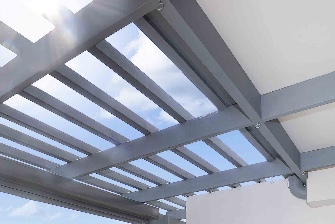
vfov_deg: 30.2
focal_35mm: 34
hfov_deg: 48.7
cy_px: 297
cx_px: 23
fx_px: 316
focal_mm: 12
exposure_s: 1/25
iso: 200
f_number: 11
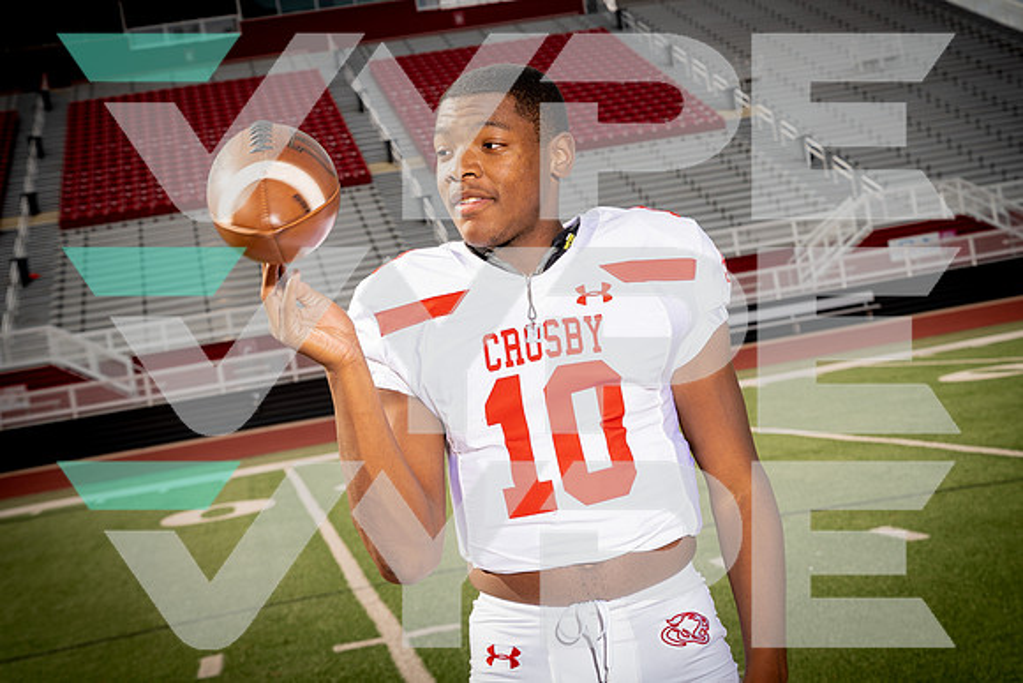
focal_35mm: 61
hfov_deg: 32.9
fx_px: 1734
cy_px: 342
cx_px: 512
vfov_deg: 22.3
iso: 100
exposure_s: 1/250
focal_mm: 61
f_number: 8
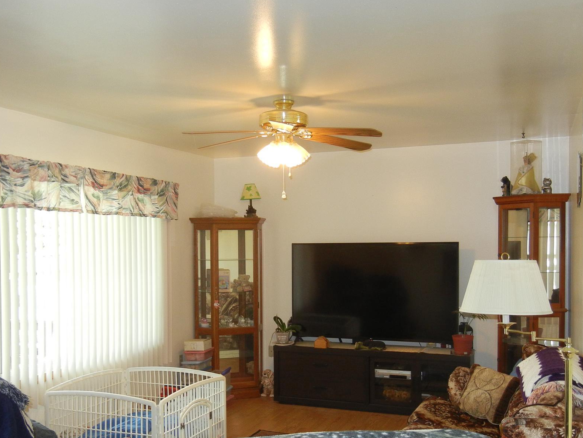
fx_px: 657
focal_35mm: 39
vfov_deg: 36.7
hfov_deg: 47.8
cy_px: 264
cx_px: 268
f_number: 3.5
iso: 230
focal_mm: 5.4
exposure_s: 1/36.1
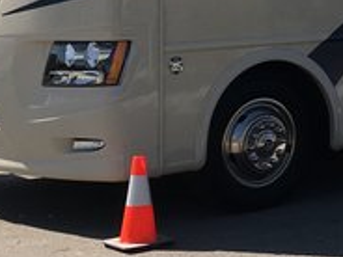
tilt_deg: -0.7
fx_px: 1248
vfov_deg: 11.5
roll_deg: -0.3
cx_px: 541
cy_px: -56
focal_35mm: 126
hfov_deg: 14.4
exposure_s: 1/1451
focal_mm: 4.15
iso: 25
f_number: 2.2
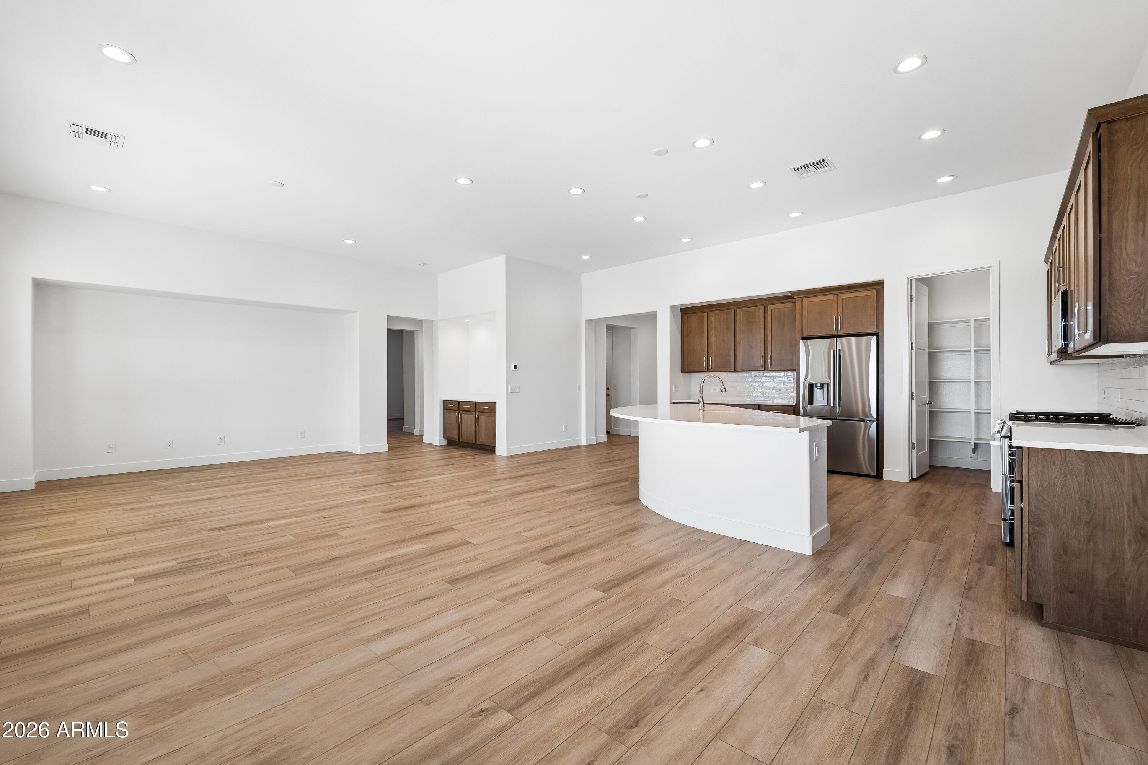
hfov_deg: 104.3
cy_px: 382
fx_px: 446
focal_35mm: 14
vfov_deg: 81.2
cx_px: 574
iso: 400
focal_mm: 14
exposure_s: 1/100
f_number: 8
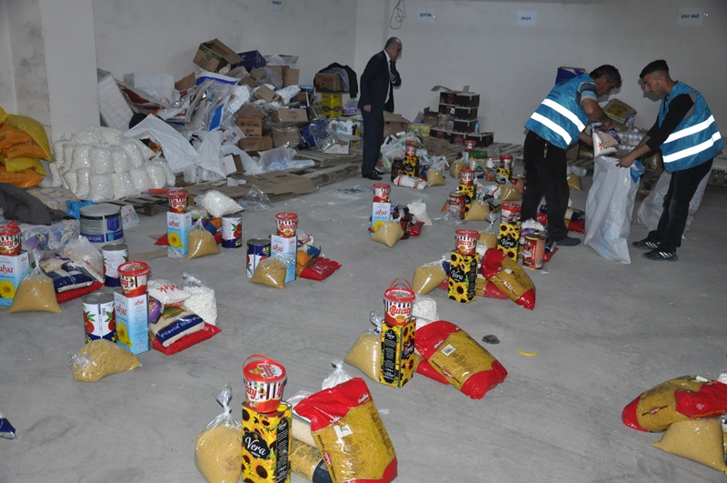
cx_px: 364
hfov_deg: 57.3
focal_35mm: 33
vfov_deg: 39.9
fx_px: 665
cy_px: 242
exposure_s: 1/60
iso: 800
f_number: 3.8
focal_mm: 22
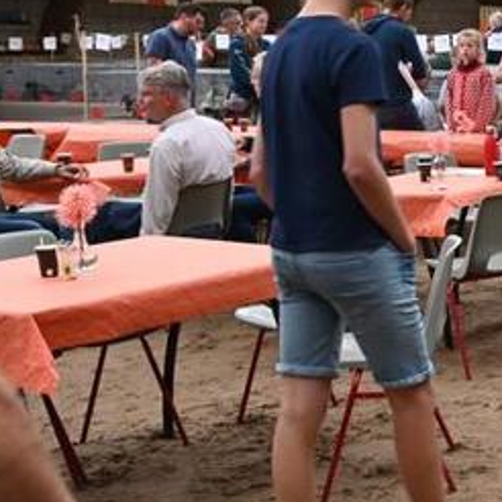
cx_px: 937
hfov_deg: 16.9
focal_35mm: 82
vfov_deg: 21.1
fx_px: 1345
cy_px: 203
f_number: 8
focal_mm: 24
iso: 1250
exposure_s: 1/60
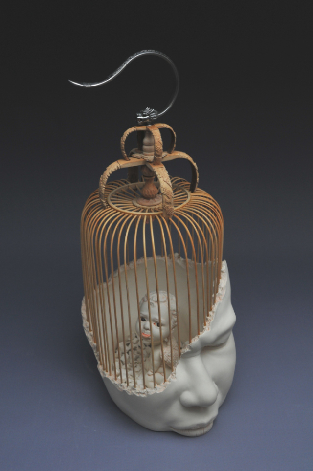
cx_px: 156
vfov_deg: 37.9
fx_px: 687
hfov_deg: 25.7
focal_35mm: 52
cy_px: 236
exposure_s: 1/160
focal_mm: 35
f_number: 5.6
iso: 250
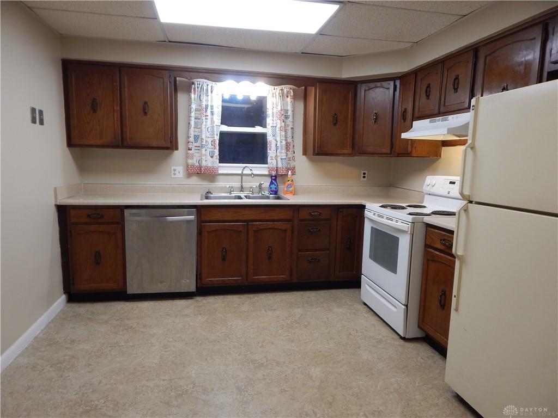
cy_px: 209
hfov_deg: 76.4
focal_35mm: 22
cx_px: 279
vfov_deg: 61.1
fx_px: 355
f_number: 3
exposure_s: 1/30
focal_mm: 4
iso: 140
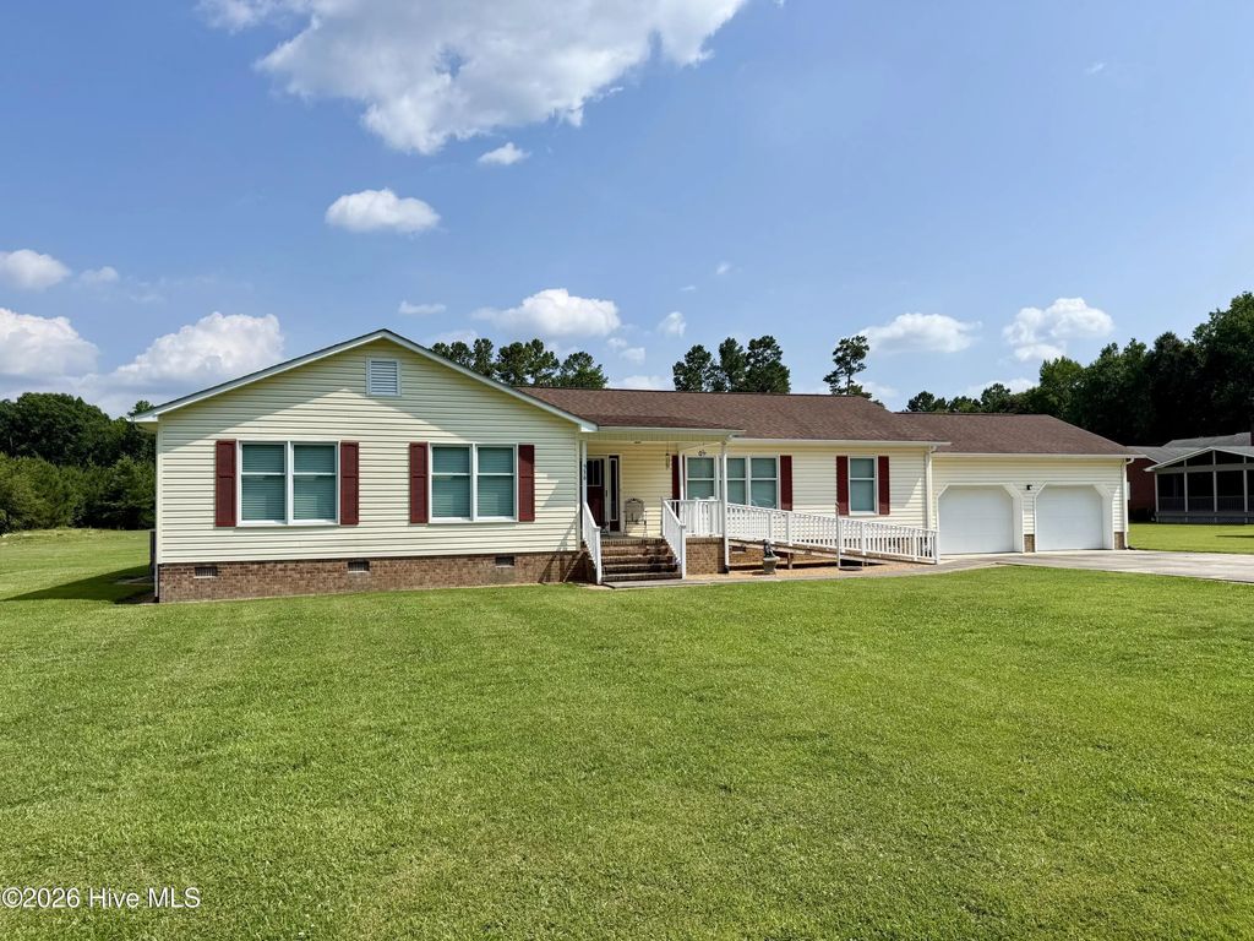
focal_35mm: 24
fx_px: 869
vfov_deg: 56.8
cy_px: 470
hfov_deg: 71.6
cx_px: 627
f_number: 1.78
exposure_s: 1/7353
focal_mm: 6.76
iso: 80
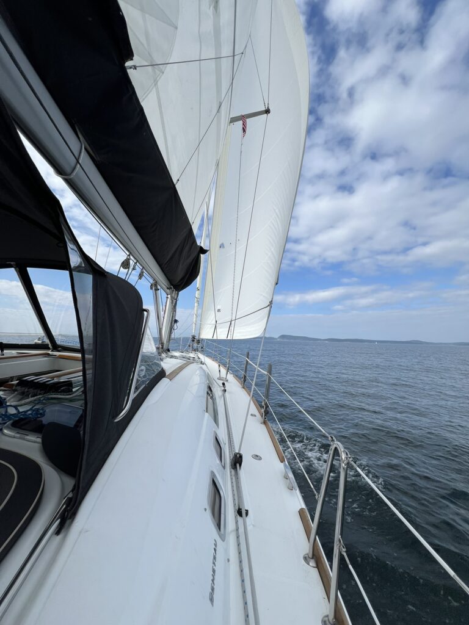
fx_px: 235
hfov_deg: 89.9
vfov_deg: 106.2
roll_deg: +0.2
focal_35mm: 13
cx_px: 234
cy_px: 312
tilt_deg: +7.6
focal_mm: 1.57
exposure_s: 1/2538
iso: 32
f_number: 1.8
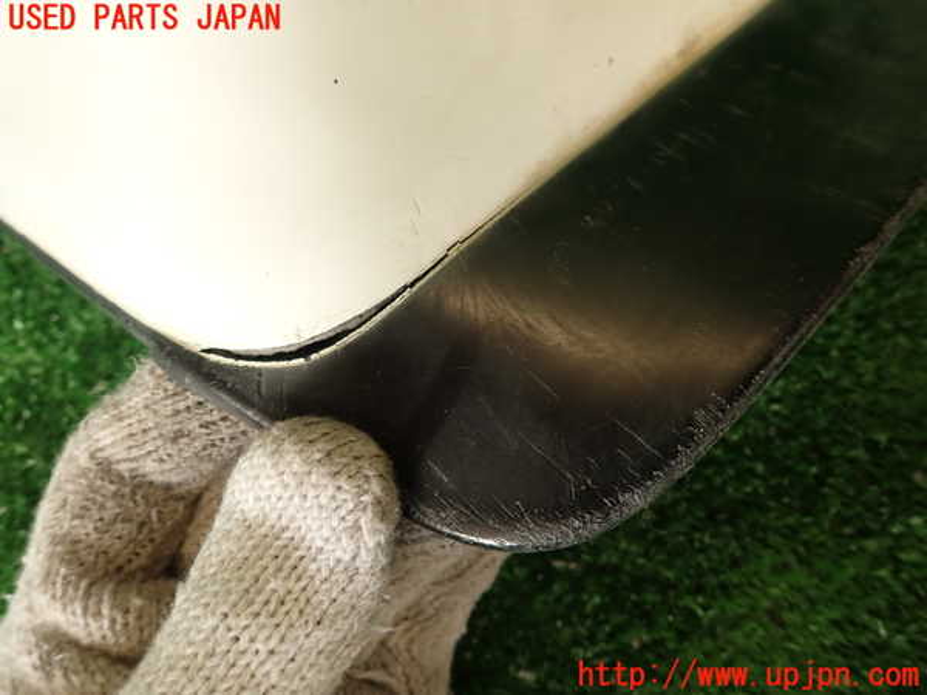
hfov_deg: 69.4
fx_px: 669
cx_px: 464
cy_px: 348
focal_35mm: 25
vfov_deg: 54.9
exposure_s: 1/100
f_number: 2
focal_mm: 4.5
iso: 100
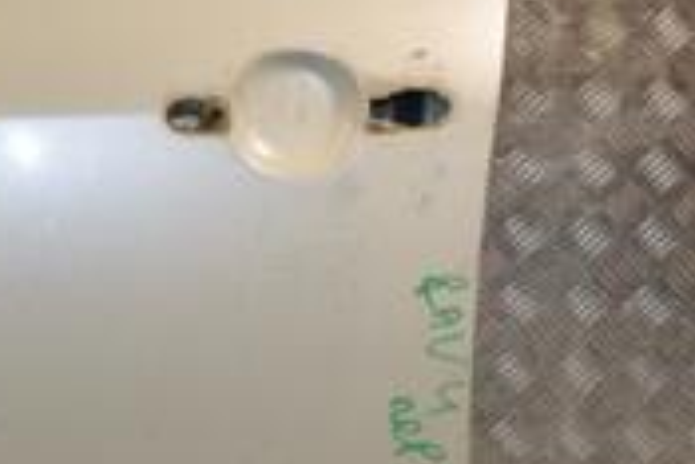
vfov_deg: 12.1
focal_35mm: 113
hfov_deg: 17.5
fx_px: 2183
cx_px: -71
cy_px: 155
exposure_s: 1/200
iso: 800
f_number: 13
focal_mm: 22
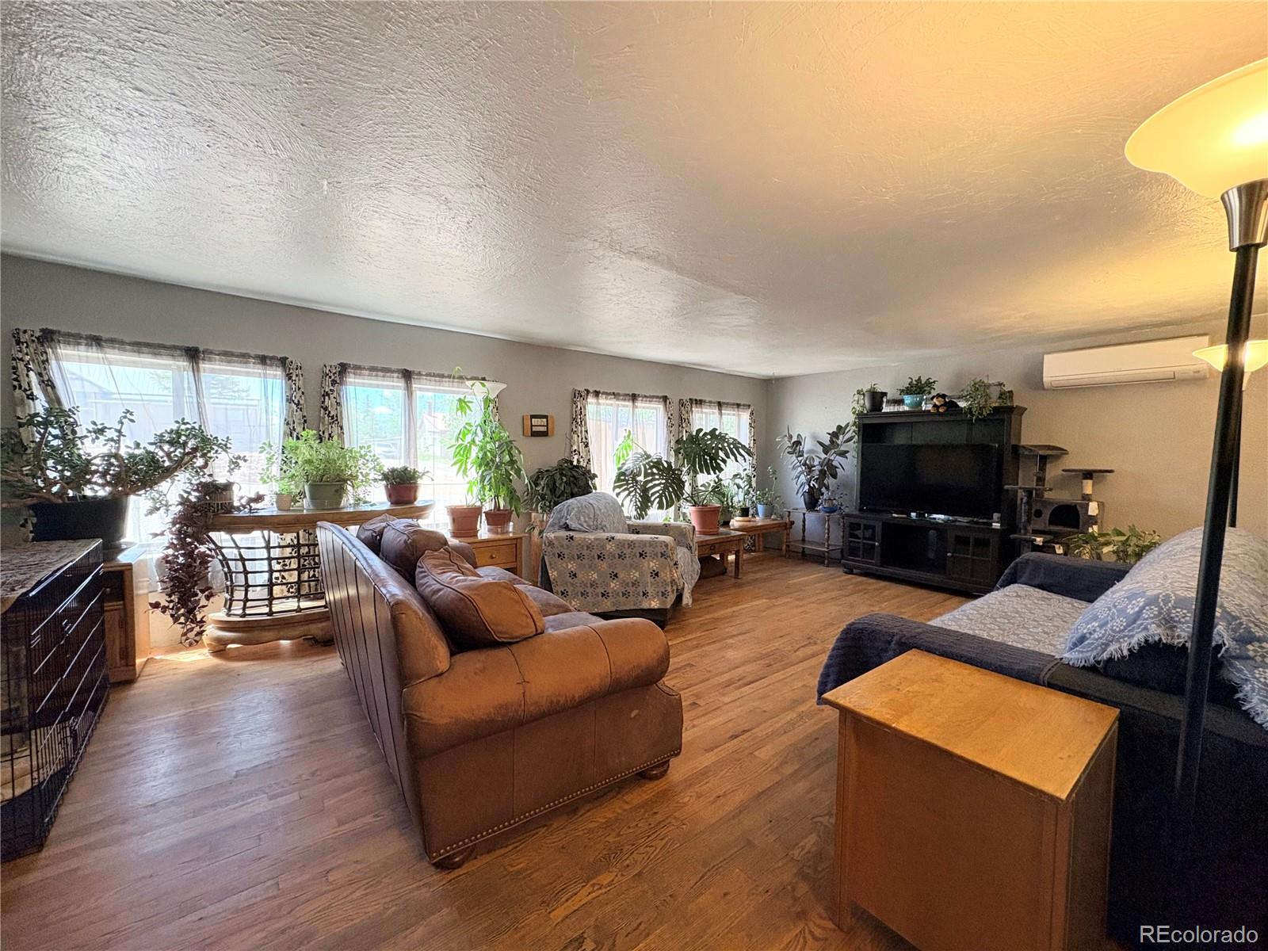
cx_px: 634
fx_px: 513
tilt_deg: -2.5
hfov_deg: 102.1
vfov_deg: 85.7
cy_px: 476
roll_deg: -0.4
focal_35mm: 14
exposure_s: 1/120
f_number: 2.2
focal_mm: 2.22
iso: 400
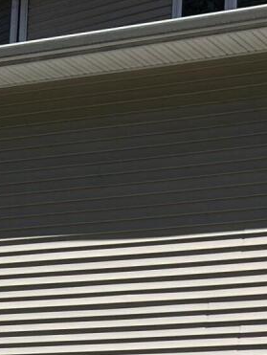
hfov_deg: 10.4
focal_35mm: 140
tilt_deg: +6.9
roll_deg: -3.0
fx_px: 1437
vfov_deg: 13.4
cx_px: 359
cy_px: 511
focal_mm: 5.7
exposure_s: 1/5319
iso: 50
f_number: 1.5
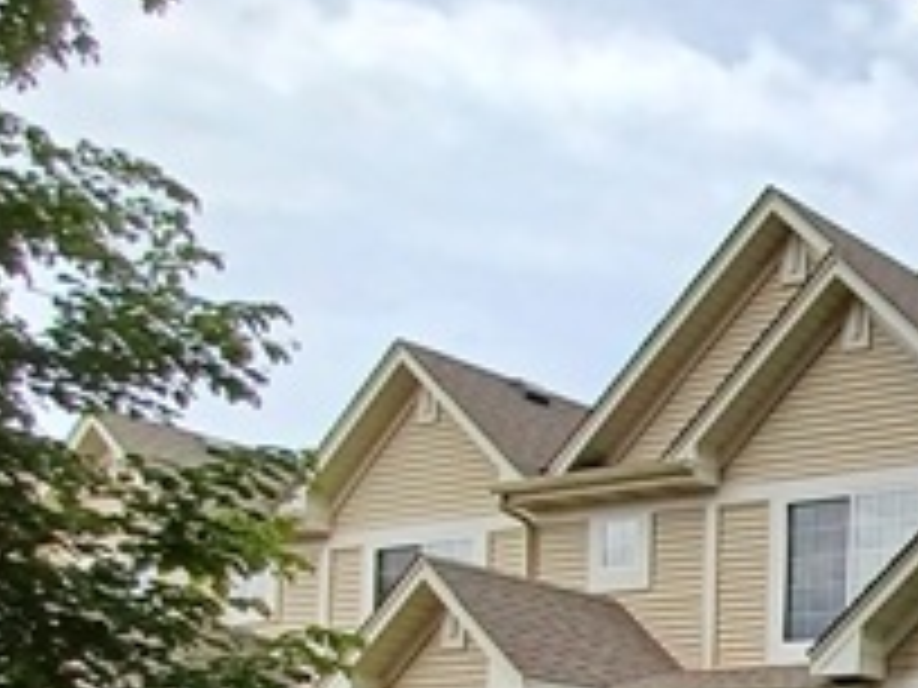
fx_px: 1379
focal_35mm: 52
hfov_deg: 24.1
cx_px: 1526
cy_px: 908
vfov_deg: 24.3
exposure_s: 1/1401
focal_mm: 1.42
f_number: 2.2
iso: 40
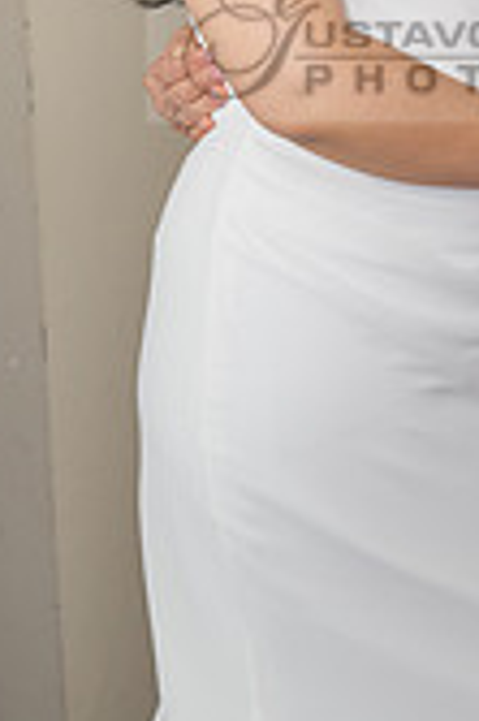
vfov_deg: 12.6
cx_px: 514
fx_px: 3240
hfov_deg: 8.4
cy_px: 22
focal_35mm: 162
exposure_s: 1/160
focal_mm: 60
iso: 800
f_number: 4.5
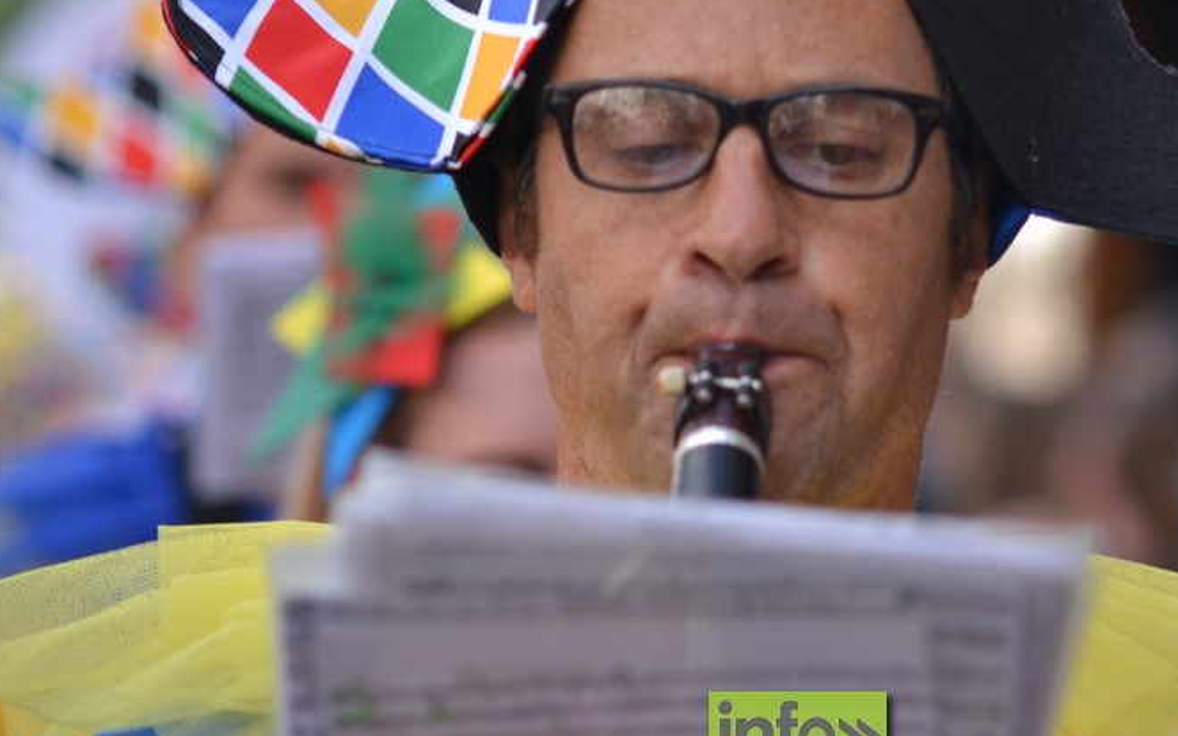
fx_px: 7735
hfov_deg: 8.7
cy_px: 228
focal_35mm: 241
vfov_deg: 5.4
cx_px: 798
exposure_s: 1/400
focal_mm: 102
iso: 100
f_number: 2.8
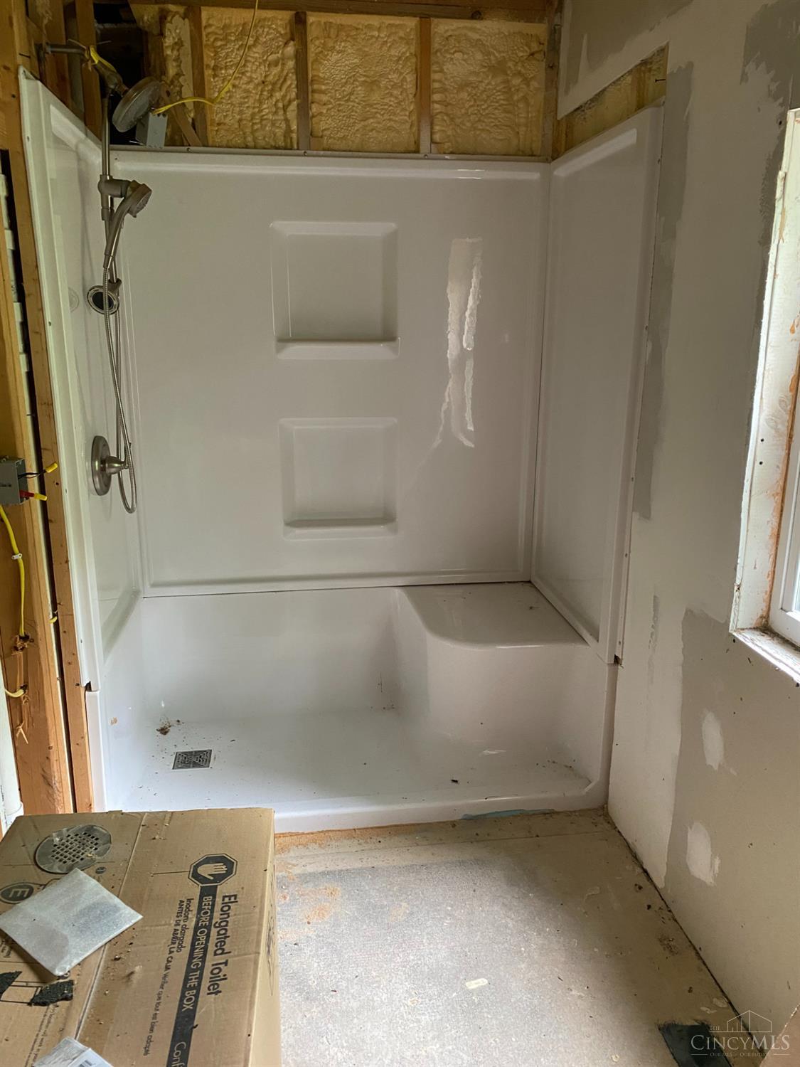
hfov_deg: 53.1
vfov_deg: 67.3
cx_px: 400
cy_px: 534
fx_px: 801
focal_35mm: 26
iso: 250
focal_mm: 4.25
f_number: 1.8
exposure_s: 1/60
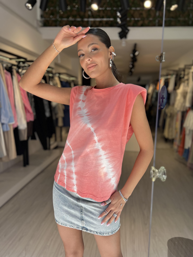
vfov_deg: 67.3
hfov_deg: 53.1
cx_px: 96
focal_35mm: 26
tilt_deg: -10.0
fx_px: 193
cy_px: 128
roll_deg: -0.1
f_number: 1.5
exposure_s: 1/639
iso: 50
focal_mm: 5.7
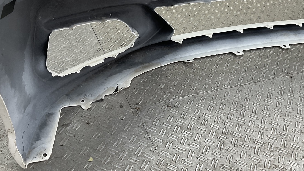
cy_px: 38
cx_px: 160
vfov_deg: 24.6
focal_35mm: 48
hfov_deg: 42.9
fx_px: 387
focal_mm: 3
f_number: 1.8
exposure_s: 1/100
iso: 20
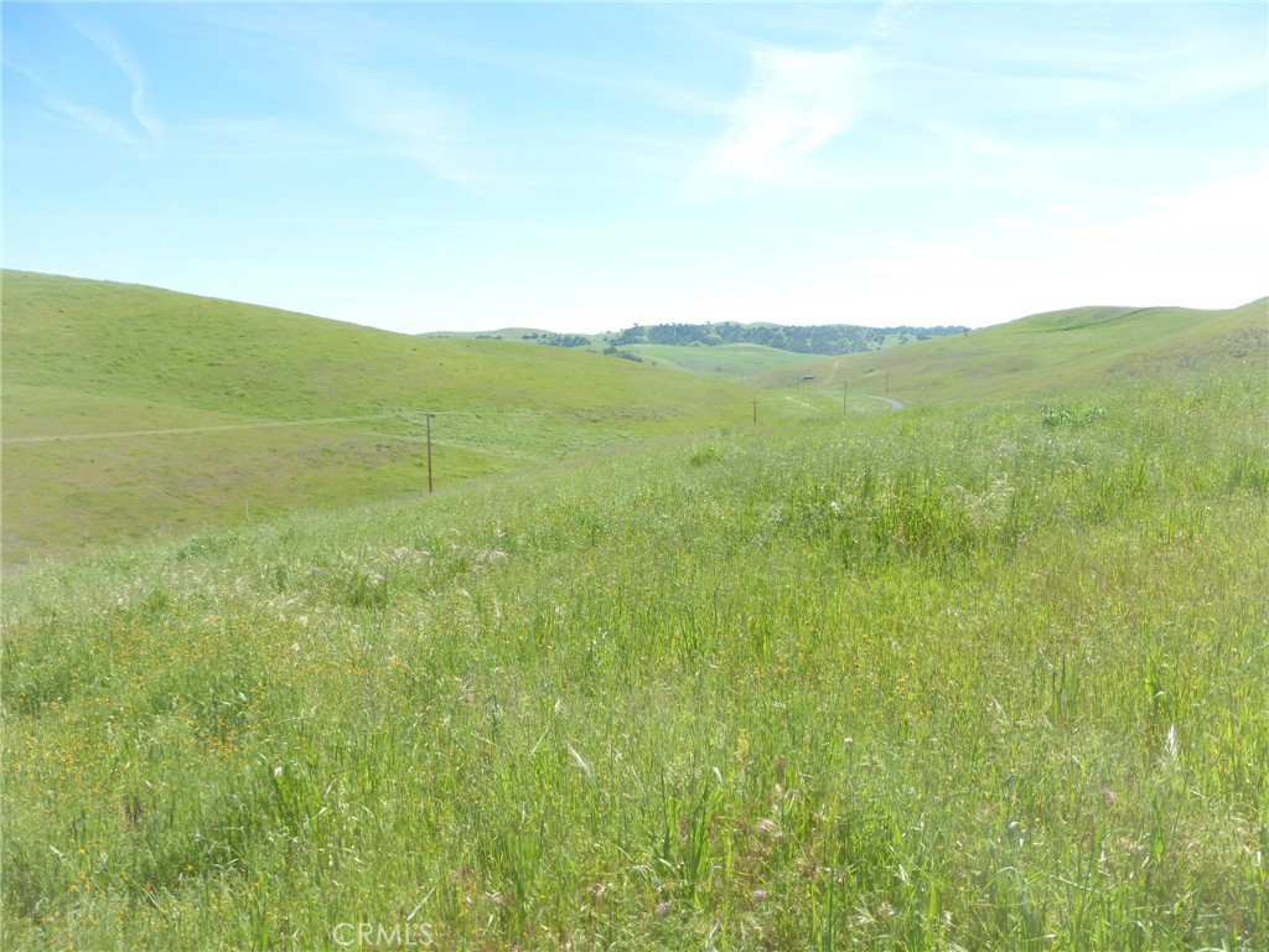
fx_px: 880
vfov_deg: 56.8
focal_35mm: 24
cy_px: 476
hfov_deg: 71.6
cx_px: 634
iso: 100
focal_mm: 4.3
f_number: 4
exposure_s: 1/400
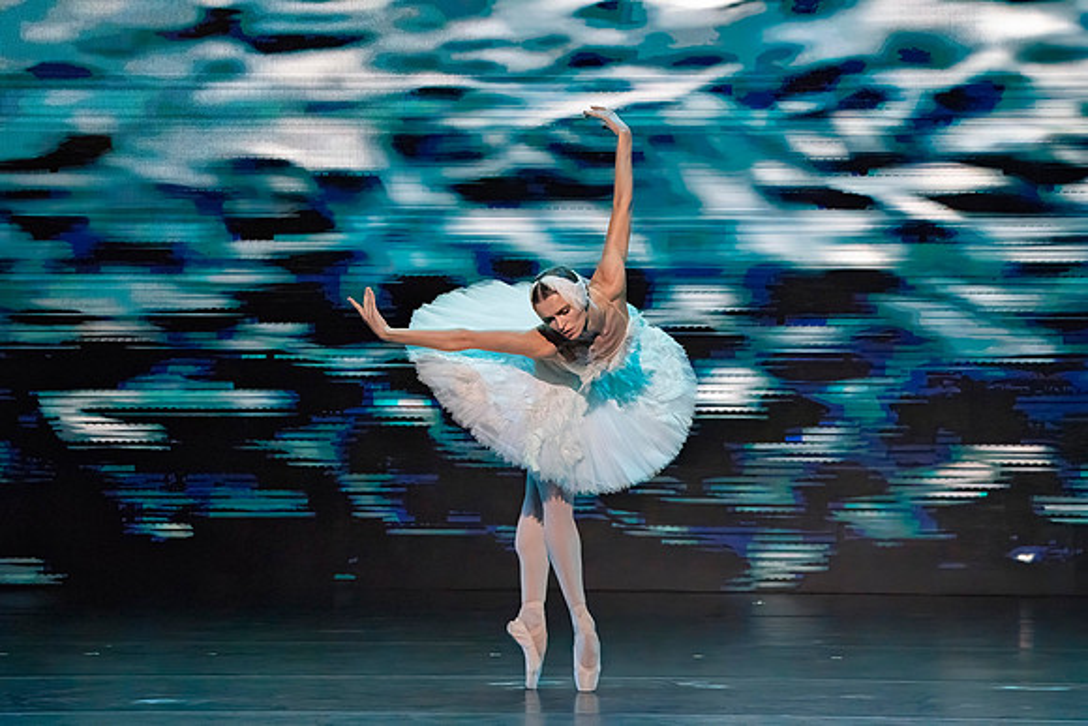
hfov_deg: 5.4
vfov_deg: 3.6
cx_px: 524
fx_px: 11580
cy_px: 300
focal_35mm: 383
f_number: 5.6
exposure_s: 1/400
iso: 10000
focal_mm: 309
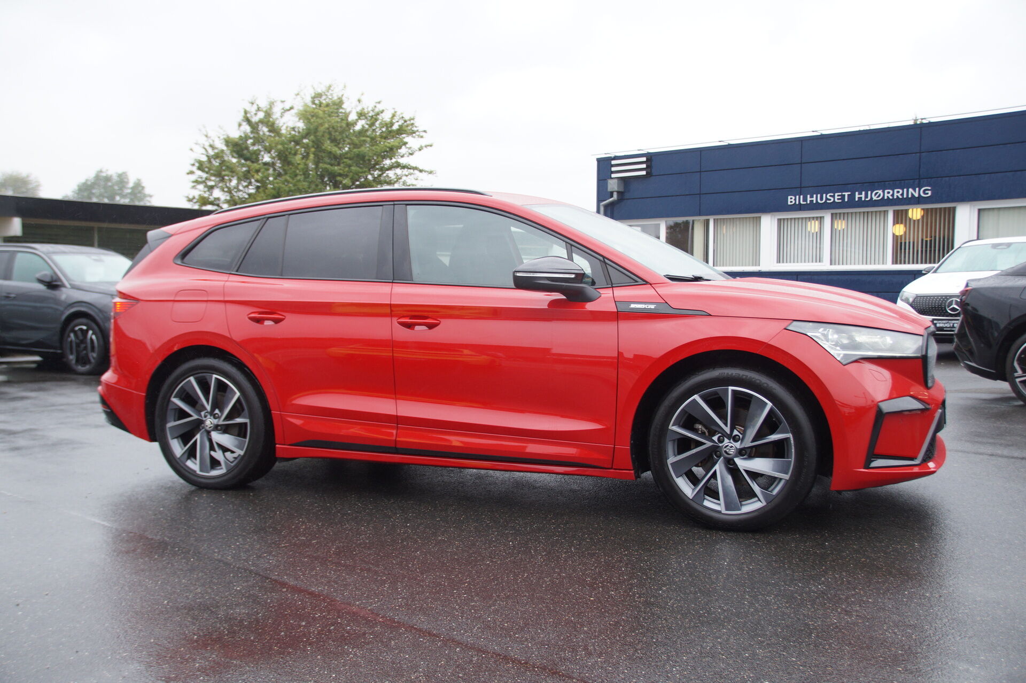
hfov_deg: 57.2
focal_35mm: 33
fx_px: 940
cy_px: 342
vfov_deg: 39.9
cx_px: 513
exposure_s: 1/60
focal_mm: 22
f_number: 4
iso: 200
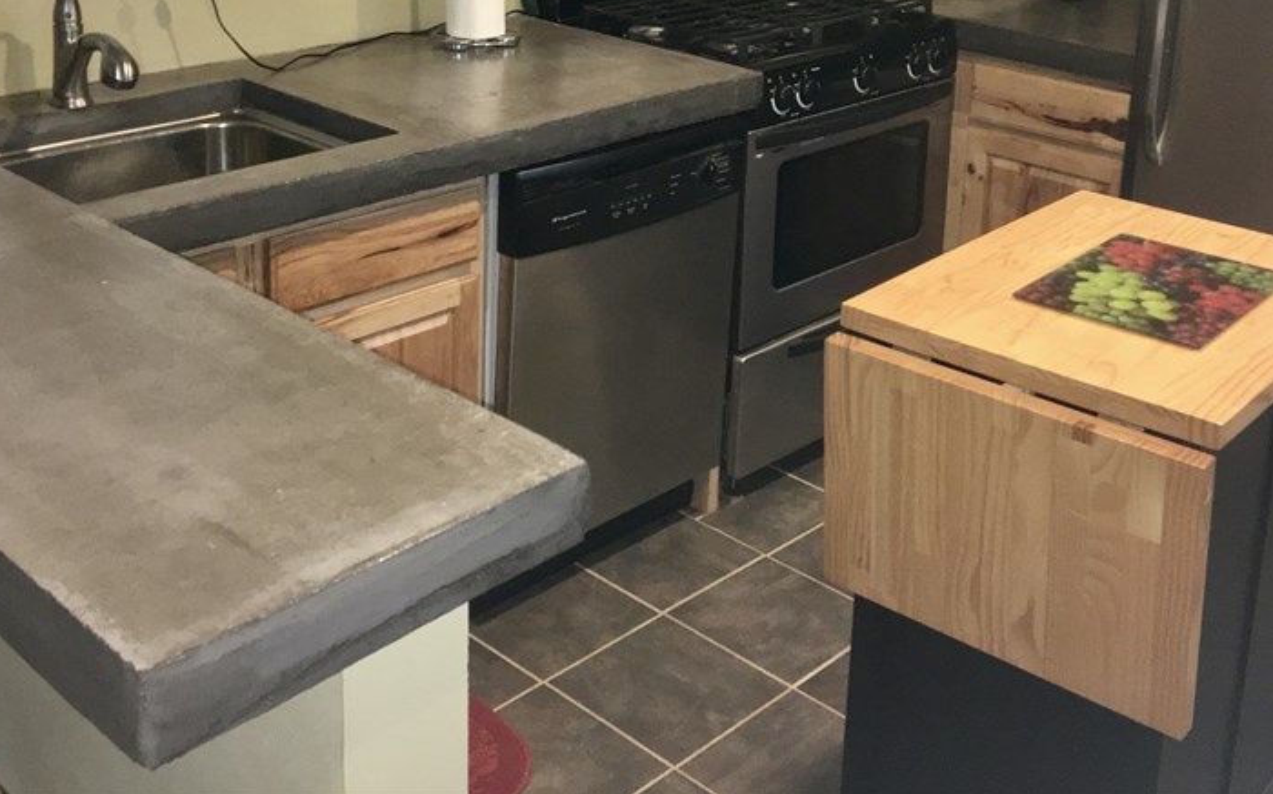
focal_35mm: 45
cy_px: 102
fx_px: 1561
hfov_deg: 44.4
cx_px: 649
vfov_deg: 27.7
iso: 160
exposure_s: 1/16
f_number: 2.2
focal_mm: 4.15
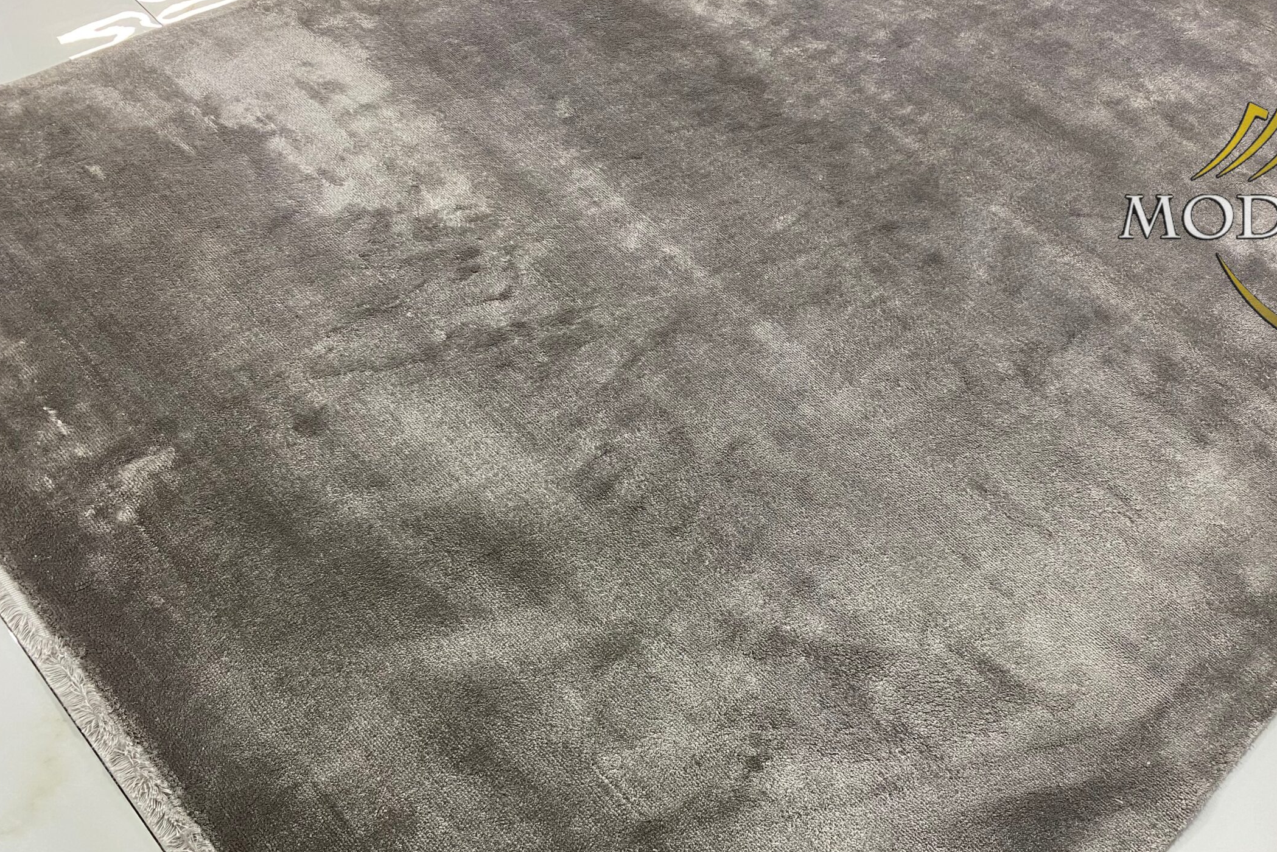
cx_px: 762
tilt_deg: -53.9
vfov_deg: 40.0
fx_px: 1171
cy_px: 459
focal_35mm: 33
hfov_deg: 56.8
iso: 64
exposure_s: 1/50
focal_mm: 4.25
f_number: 1.8
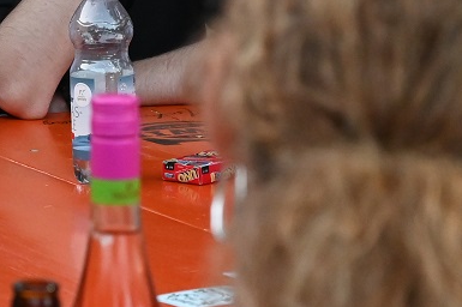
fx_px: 3526
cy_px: 100
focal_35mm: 275
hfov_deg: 7.5
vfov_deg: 5.0
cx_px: -17
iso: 4500
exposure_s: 1/180
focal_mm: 70
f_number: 6.7
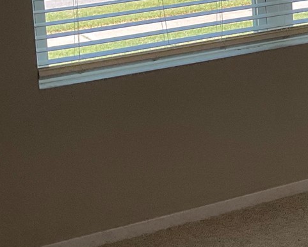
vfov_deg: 13.1
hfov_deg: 15.4
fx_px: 1030
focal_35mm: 113
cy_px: -94
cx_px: 491
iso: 25
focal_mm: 3
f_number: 1.8
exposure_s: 1/120
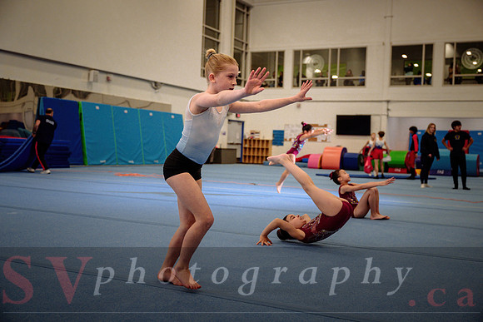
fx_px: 577
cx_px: 242
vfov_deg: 31.2
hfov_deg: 45.4
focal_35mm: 43
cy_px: 161
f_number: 3.2
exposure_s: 1/640
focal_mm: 43
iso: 1250
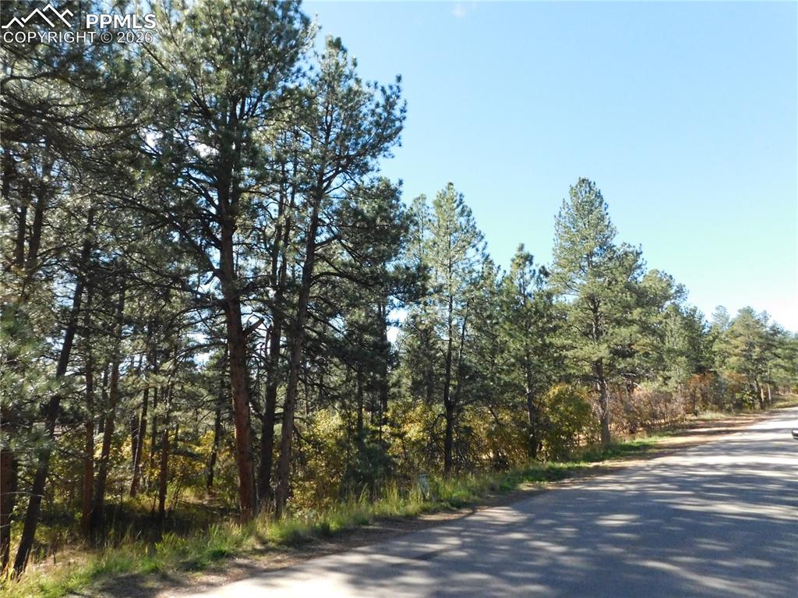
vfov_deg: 58.8
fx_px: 530
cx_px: 399
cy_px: 299
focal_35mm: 23
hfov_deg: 74.0
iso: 800
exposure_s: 1/640
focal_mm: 4
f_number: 6
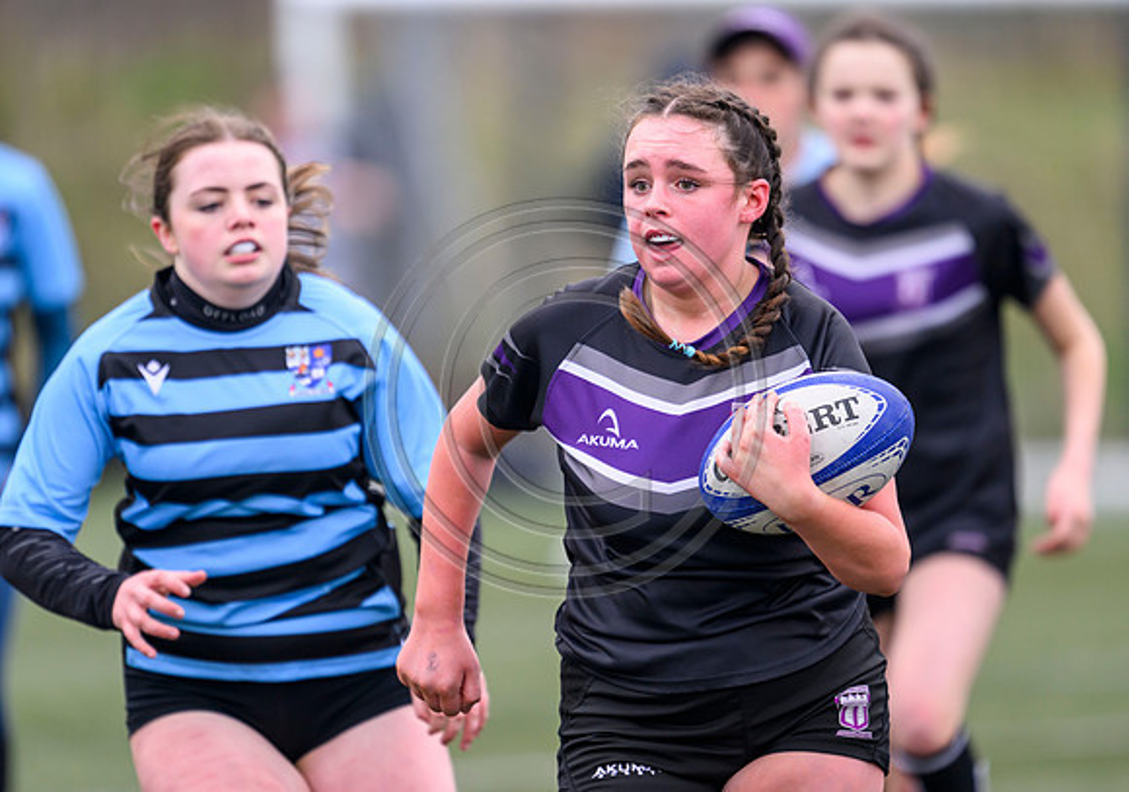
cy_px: 366
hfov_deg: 3.2
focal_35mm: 625
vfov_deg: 2.3
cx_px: 640
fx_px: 19911
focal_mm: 560
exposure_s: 1/1600
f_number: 4
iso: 800
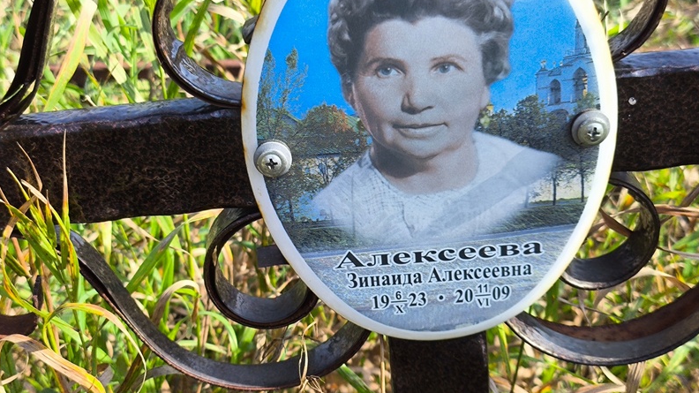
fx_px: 1019
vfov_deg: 21.8
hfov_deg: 37.9
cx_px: 351
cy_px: 229
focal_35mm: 55
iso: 50
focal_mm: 4.71
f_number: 1.7
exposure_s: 1/523
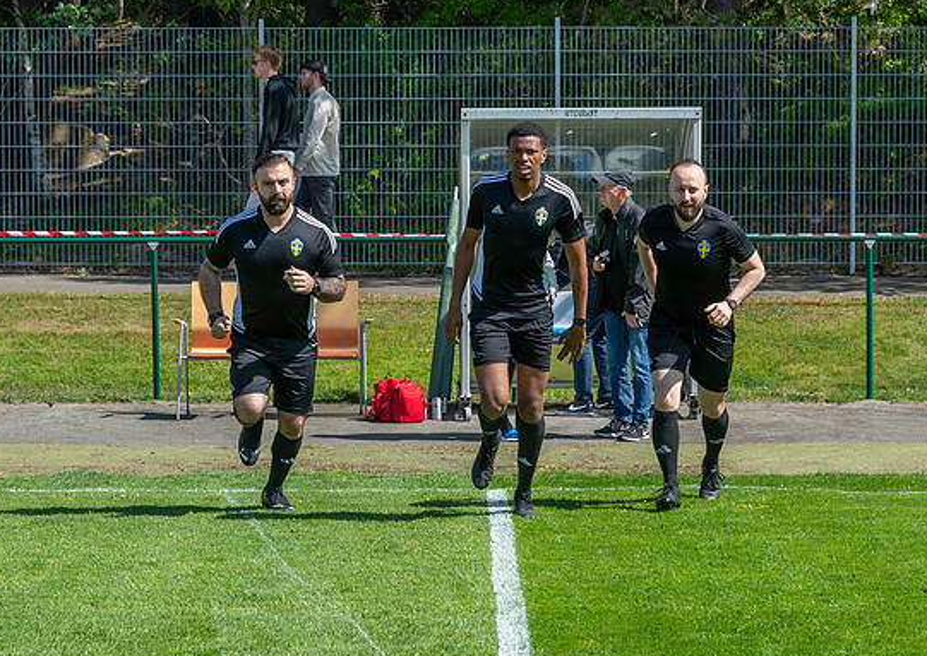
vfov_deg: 10.6
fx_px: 3544
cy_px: 416
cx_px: 509
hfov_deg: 14.9
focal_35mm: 135
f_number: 4
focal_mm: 70
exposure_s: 1/800
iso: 180
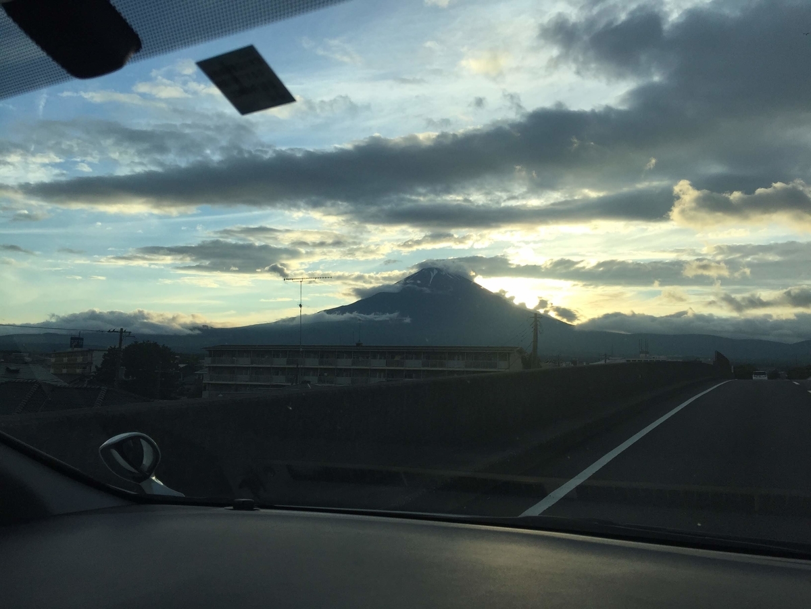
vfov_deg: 48.2
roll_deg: -4.2
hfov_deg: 61.7
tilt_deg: +7.3
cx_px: 406
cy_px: 304
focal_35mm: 29
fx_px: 679
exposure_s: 1/1582
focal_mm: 4.15
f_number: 2.2
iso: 32
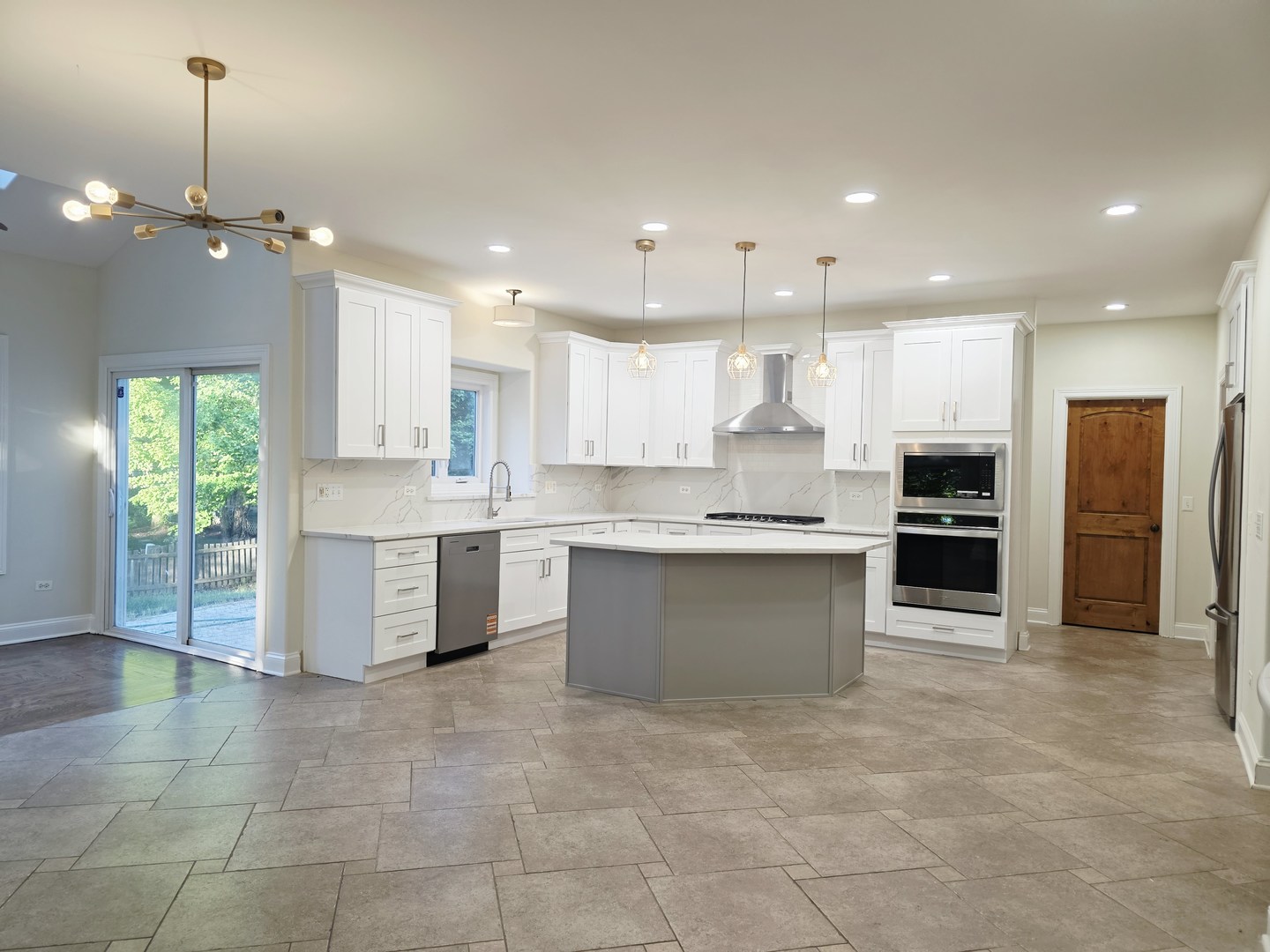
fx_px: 844
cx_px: 635
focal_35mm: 23
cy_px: 476
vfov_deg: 58.9
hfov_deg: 73.9
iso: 125
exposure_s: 1/120
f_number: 1.7
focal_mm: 6.3
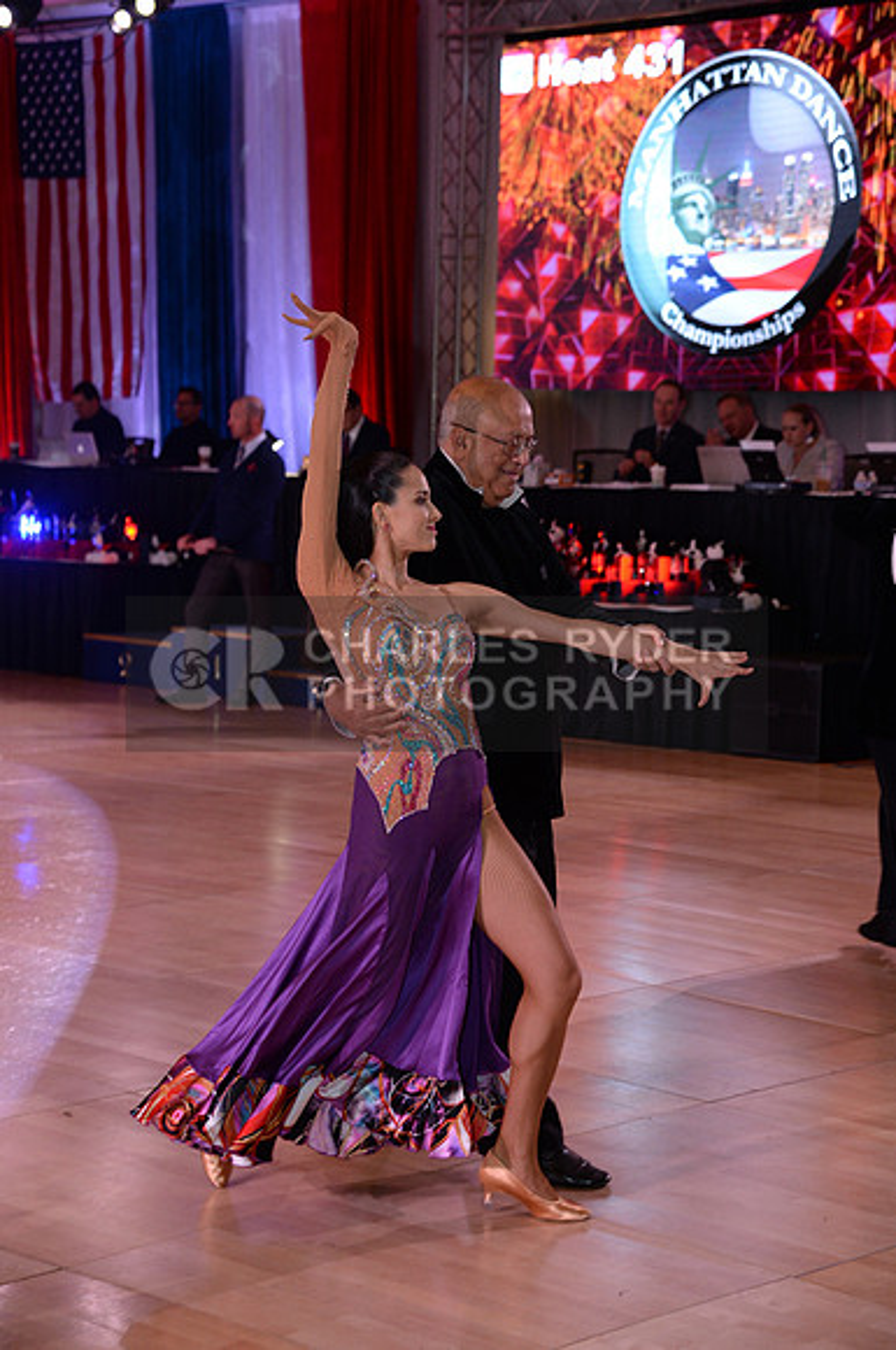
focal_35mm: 78
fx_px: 2921
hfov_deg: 17.4
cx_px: 448
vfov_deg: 26.0
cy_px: 675
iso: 1600
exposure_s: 1/250
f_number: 5
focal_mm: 78
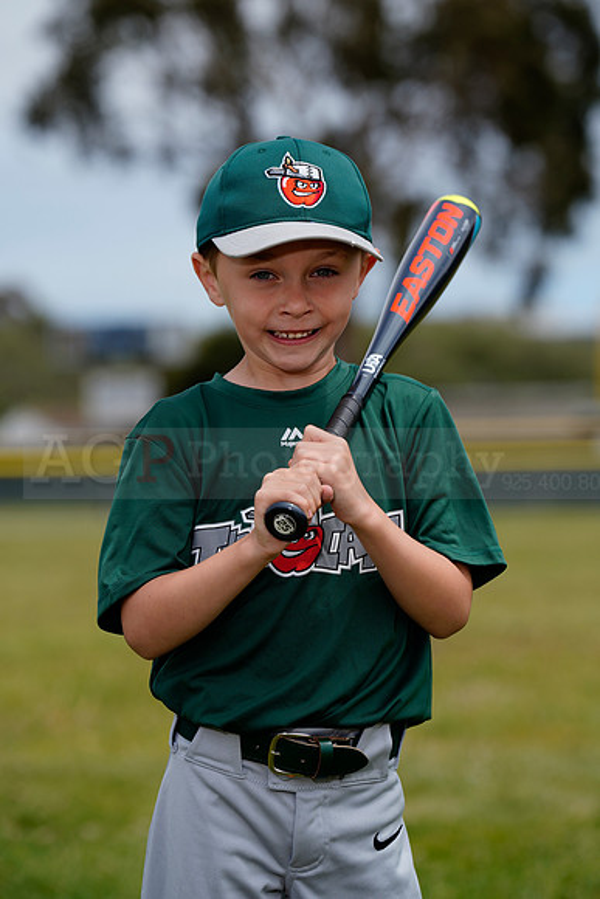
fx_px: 3648
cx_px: 300
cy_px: 450
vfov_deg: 14.1
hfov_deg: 9.4
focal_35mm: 146
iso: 50
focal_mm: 146
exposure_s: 1/400
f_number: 4.5
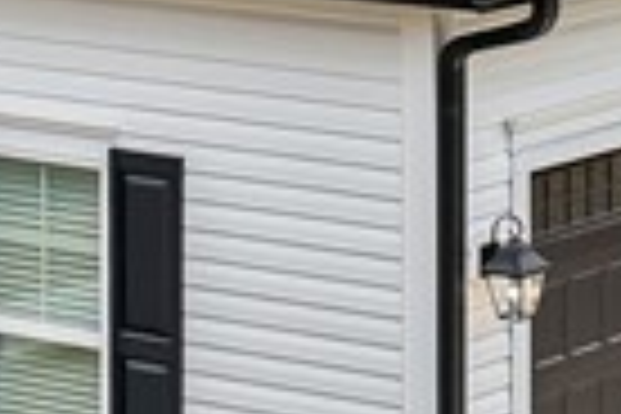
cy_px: 115
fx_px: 3812
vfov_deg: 6.2
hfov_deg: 9.3
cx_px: 464
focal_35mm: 221
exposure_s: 1/1000
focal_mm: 14.45
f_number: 2.8
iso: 200
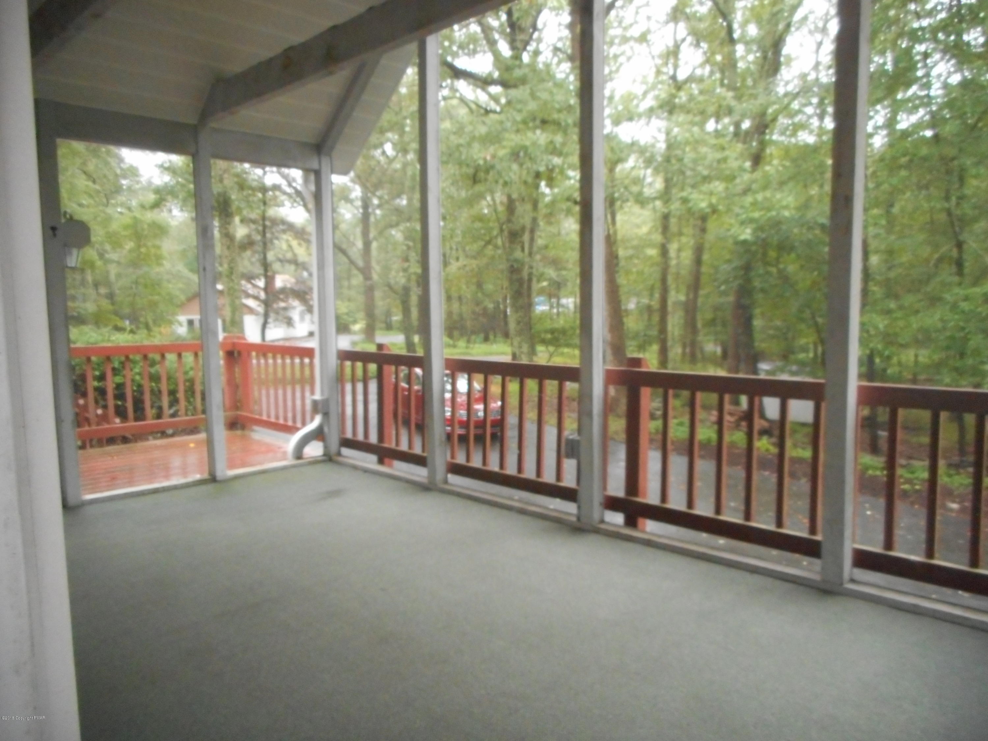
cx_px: 494
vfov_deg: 54.9
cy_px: 370
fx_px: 714
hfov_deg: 69.4
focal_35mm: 25
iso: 640
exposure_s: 1/25
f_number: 3.7
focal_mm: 4.5
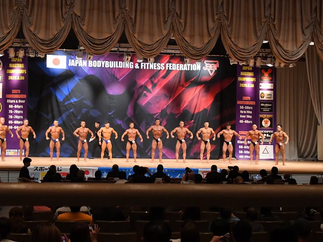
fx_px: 550
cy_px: 120
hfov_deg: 32.7
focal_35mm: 59
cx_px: 157
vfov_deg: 24.8
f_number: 5.6
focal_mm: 36
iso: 8000
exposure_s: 1/400
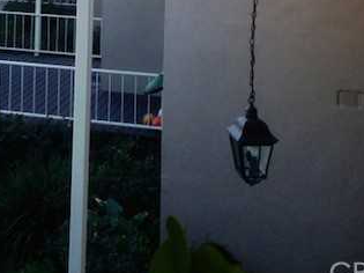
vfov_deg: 21.3
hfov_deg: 28.6
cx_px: 99
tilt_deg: -10.3
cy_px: 12
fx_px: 704
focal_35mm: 67
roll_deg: -1.9
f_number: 2.4
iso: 50
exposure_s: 1/120
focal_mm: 4.12
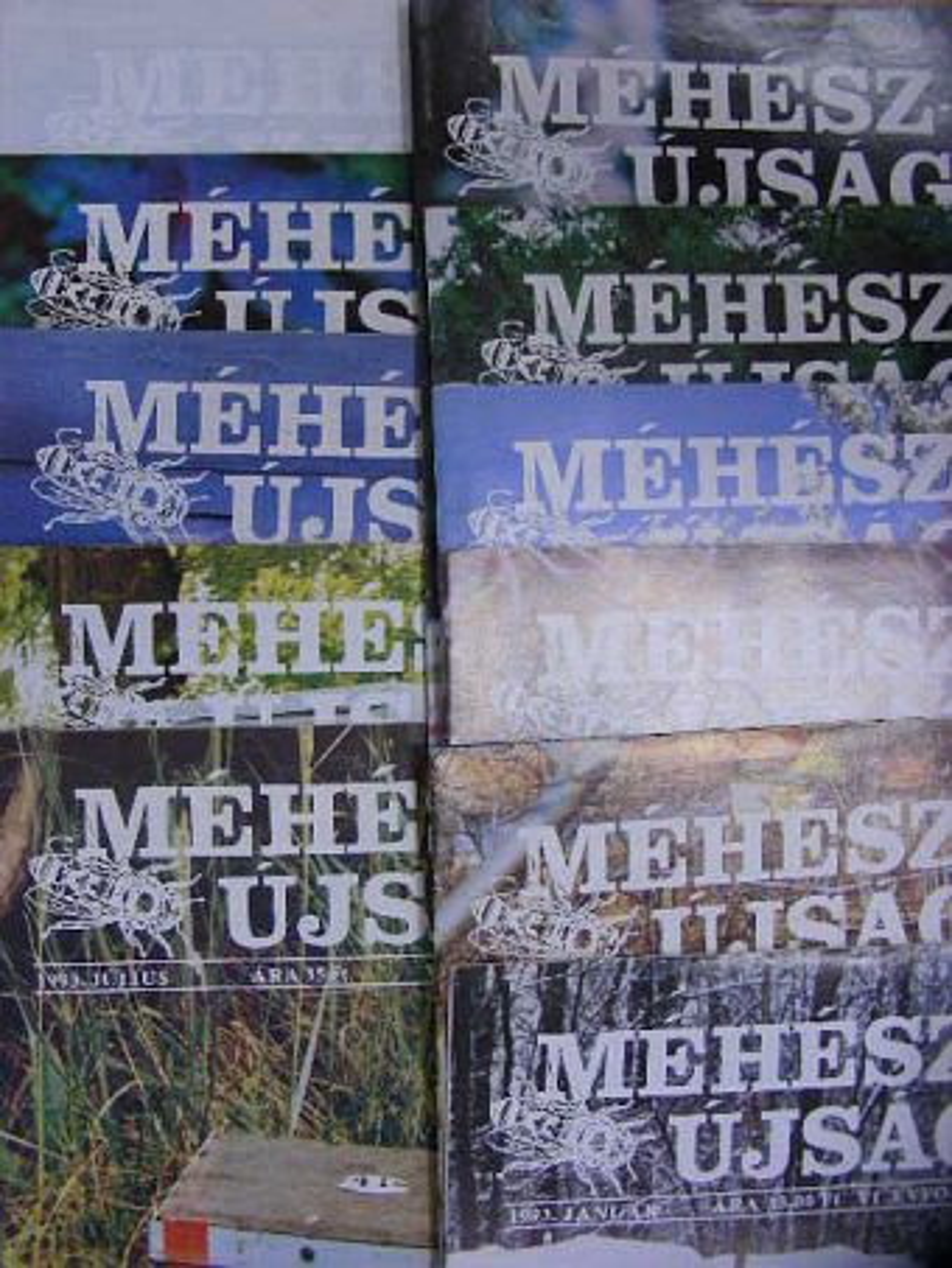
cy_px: 634
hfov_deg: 37.7
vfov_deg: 49.0
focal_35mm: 38
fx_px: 1393
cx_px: 476
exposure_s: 1/29.4
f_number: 3.5
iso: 200
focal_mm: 6.3
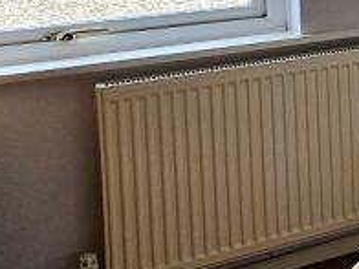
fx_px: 705
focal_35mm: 68
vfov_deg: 19.5
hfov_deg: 19.9
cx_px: 663
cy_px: -106
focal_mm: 2.2
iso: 50
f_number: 2.2
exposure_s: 1/244
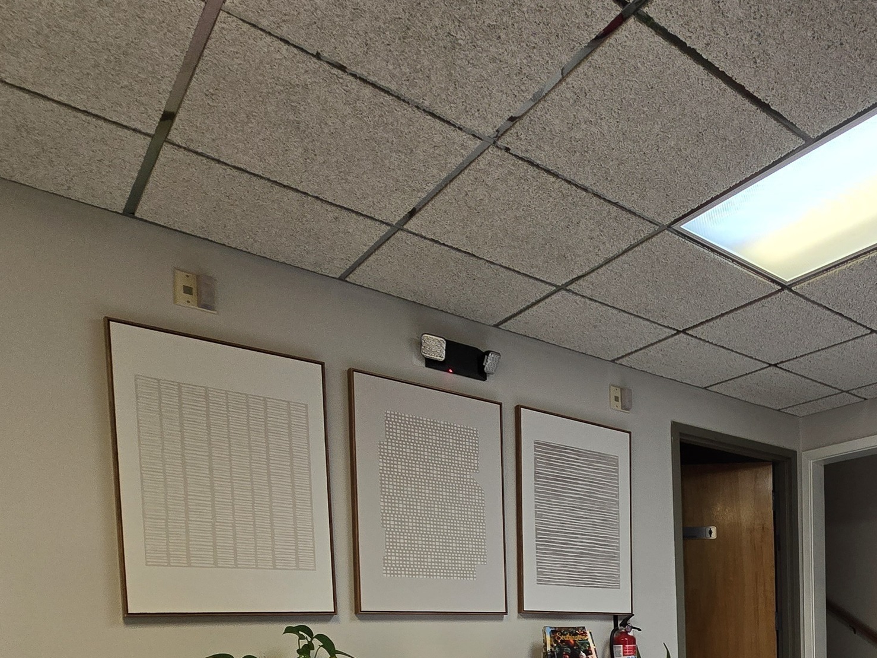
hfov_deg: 57.9
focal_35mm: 27
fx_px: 684
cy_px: 665
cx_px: 755
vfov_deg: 43.6
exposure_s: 1/138
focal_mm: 2.2
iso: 100
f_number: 2.2
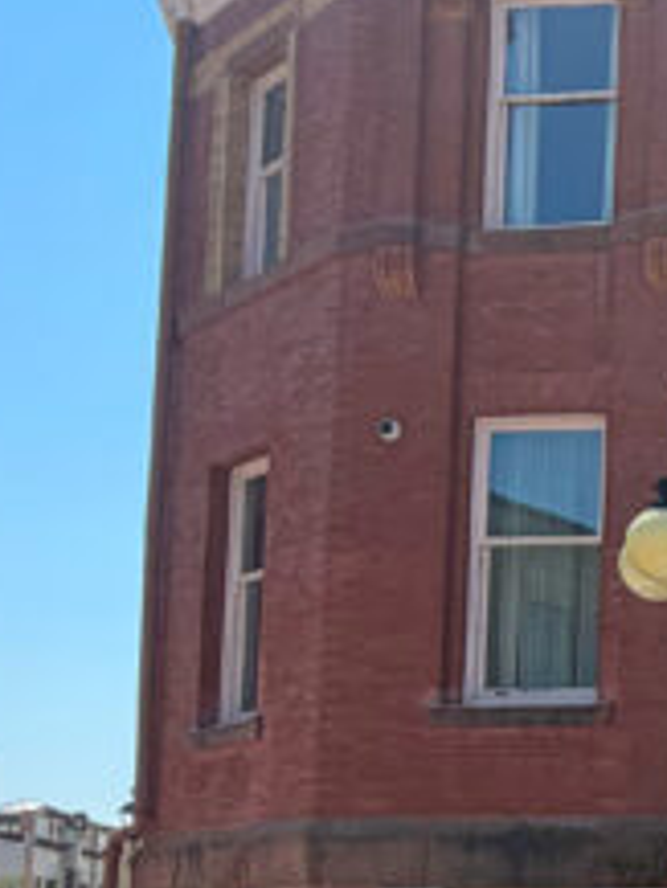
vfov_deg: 28.1
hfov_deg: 17.2
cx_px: 1281
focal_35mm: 66
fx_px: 1694
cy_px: 831
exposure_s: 1/789
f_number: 2.2
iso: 20
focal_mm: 2.22
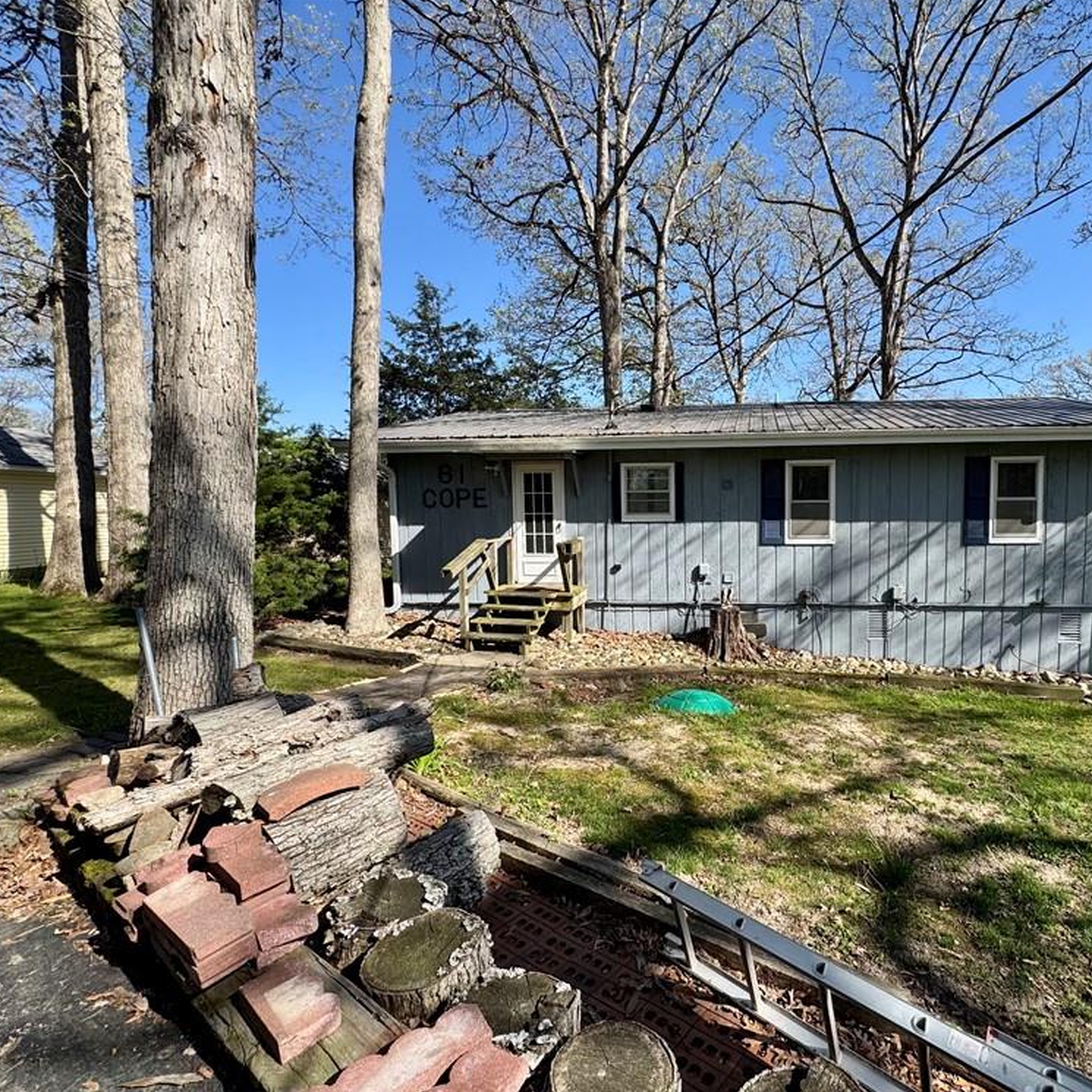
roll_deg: +0.7
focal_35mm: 17
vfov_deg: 84.0
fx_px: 607
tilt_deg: -4.8
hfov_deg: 81.8
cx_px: 707
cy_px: 554
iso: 40
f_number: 2.2
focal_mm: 2.22
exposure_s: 1/1094
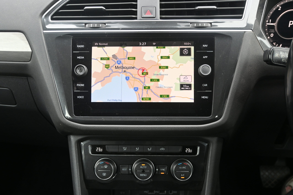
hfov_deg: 59.5
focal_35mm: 32
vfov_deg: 41.7
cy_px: 98
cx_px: 146
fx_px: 256
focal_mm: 21
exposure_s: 1/125
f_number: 4
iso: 800
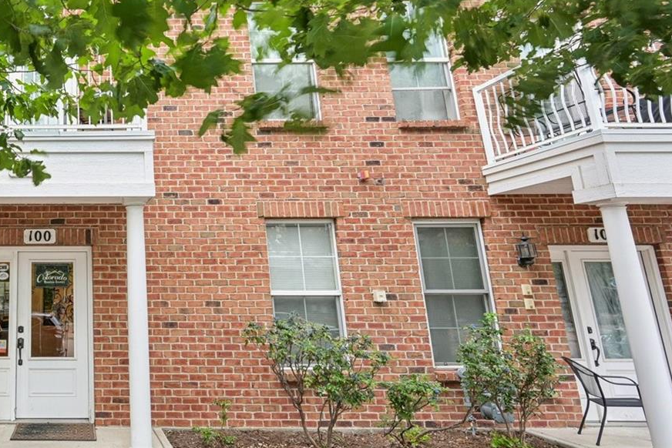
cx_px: 61
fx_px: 485
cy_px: 187
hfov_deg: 58.7
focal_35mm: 26
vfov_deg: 49.4
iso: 400
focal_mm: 14
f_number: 8
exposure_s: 1/10
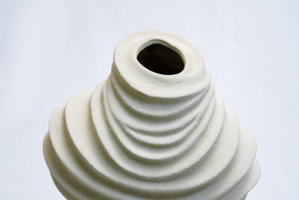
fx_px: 582
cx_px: 150
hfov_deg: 28.8
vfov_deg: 19.5
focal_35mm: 70
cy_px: 100
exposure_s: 1/125
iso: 3200
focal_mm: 70
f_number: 13
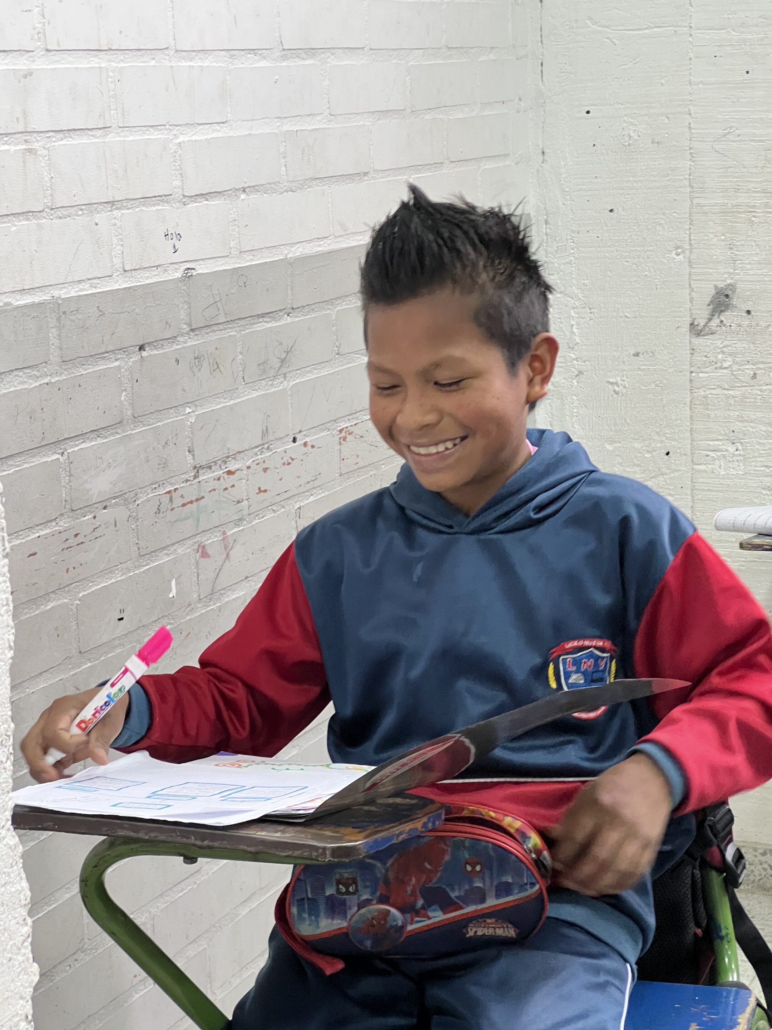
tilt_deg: -10.5
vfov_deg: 25.3
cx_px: 386
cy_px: 515
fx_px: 2290
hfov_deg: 19.1
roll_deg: +2.6
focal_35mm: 77
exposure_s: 1/60
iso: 320
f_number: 2.8
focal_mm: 9
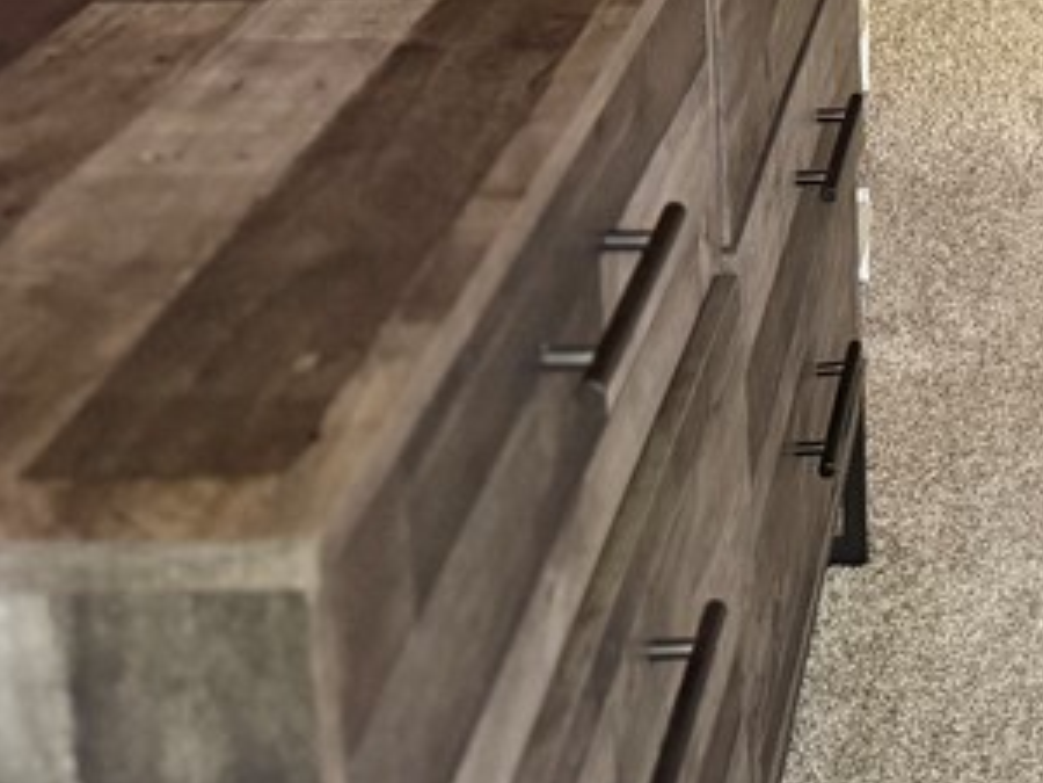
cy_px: -184
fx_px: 2471
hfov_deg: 21.9
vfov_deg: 17.1
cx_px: 1272
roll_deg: +0.6
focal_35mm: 82
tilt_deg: -12.6
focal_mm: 6.76
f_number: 1.78
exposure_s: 1/40
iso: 800
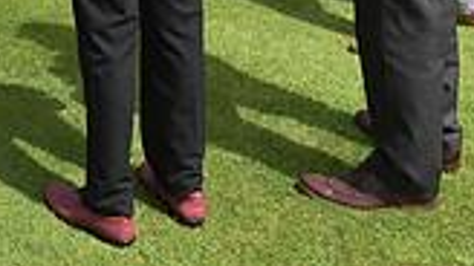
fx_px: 1118
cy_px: -288
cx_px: -9
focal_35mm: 89
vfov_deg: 11.9
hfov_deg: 22.9
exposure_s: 1/800
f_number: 6.3
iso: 400
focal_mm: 24
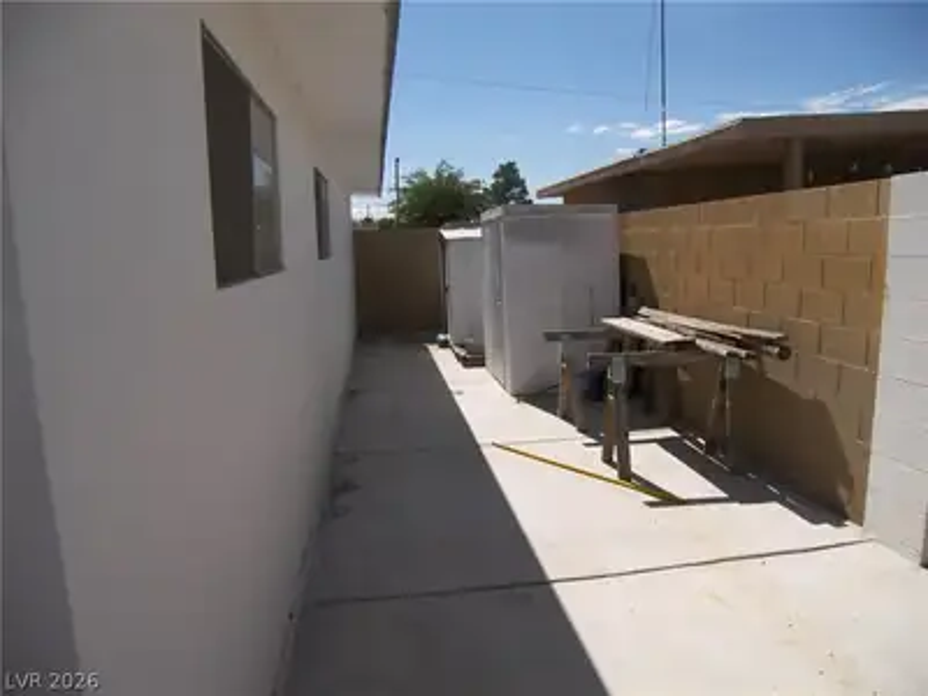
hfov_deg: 71.6
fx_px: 643
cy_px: 348
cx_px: 464
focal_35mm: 24
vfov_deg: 56.8
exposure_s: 1/1600
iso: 50
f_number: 2.8
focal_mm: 5
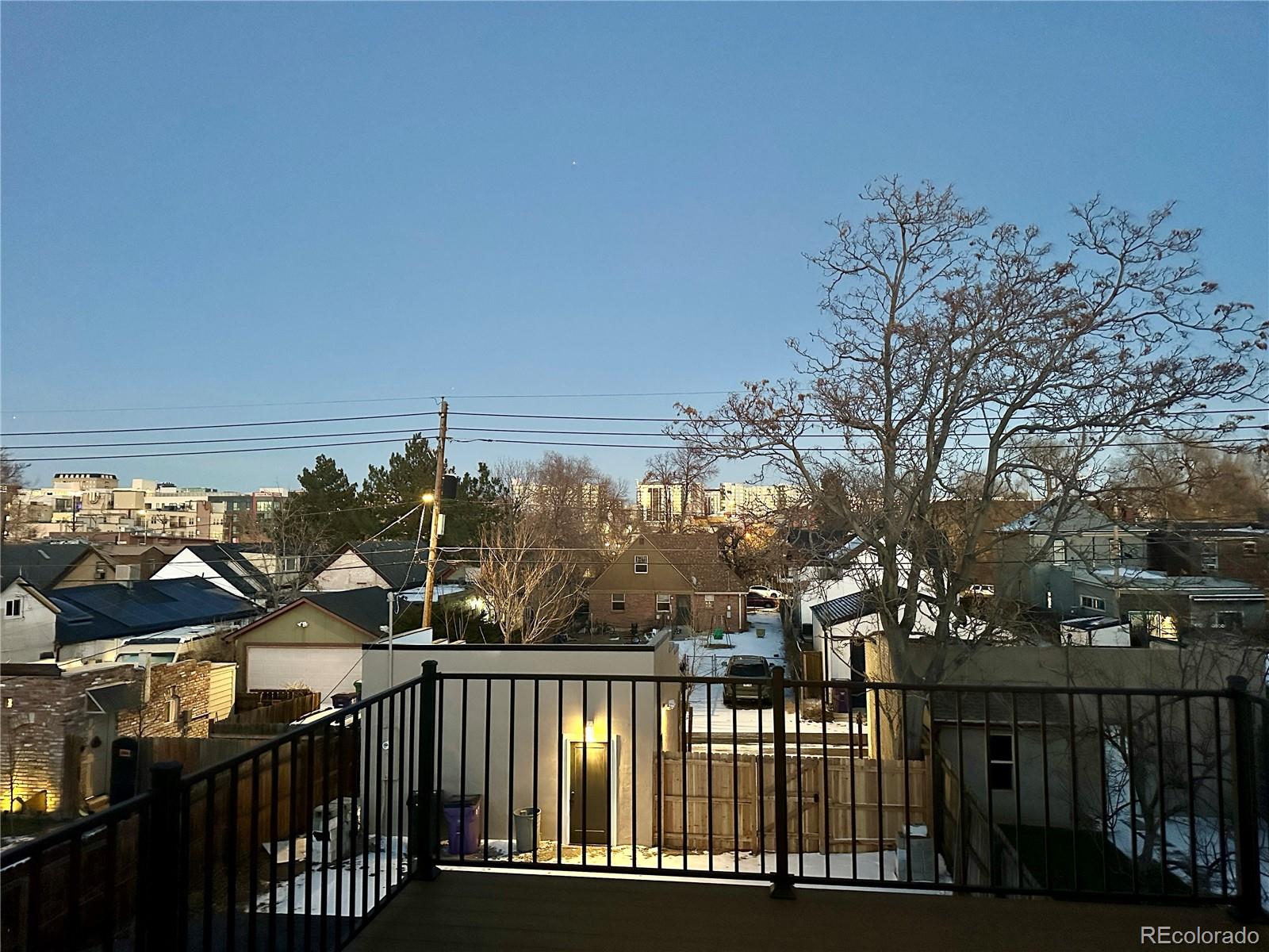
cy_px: 476
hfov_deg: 71.6
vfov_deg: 56.8
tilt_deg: +3.7
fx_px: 880
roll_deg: -0.1
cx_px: 634
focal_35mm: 24
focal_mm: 6.86
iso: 1250
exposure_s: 1/30
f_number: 1.78
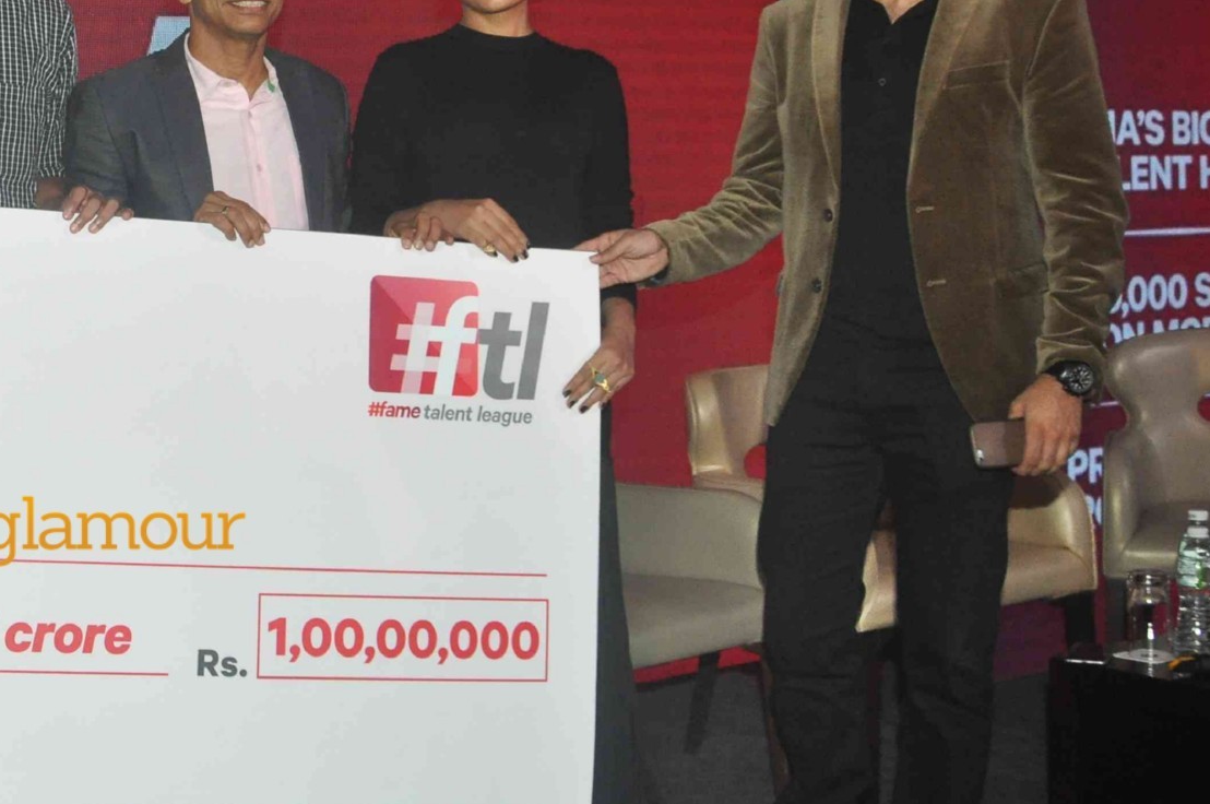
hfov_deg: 33.3
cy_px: 311
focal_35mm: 55
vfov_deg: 24.5
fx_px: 1846
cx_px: 3
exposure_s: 1/250
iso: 1000
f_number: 9
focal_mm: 18
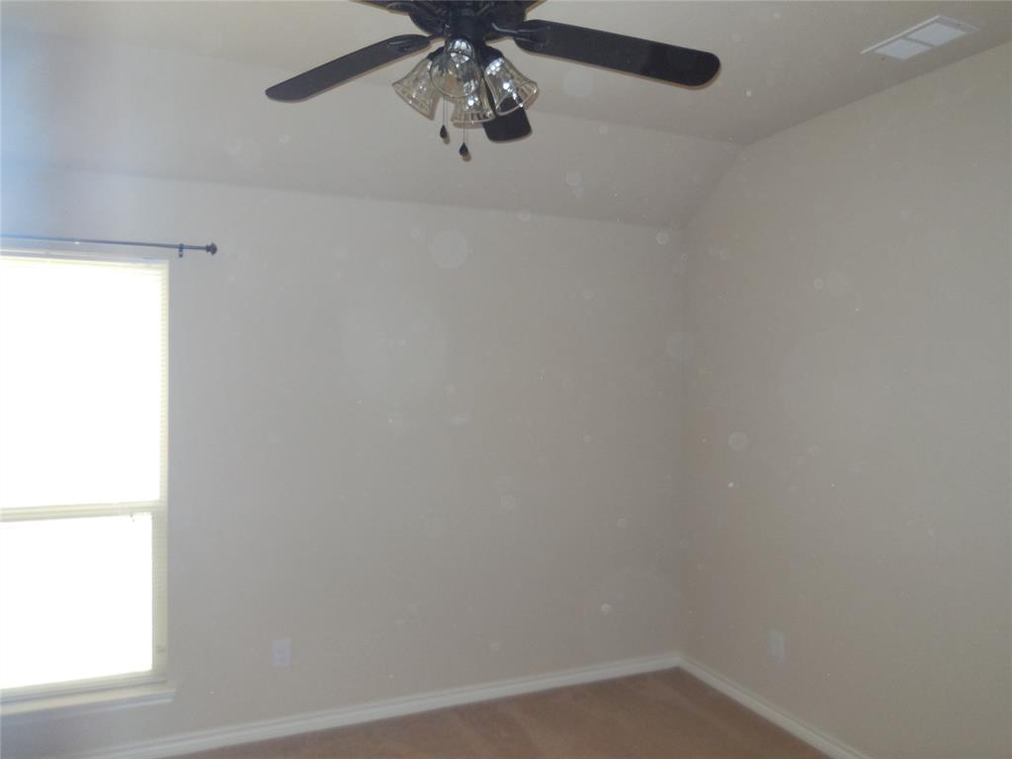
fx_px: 731
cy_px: 380
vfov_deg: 54.9
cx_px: 506
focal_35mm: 25
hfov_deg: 69.4
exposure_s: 1/25
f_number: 3.1
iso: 220
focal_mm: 4.5
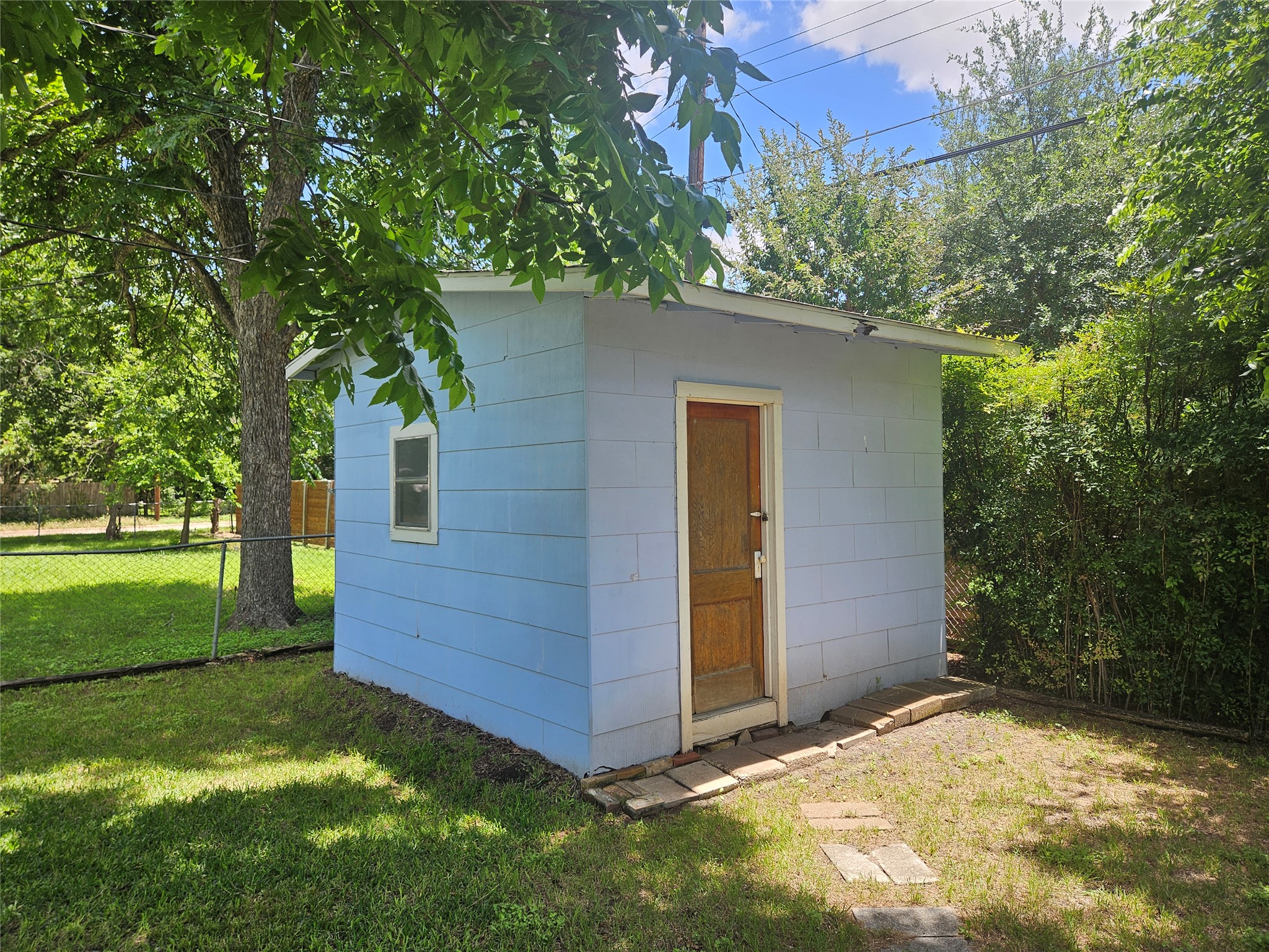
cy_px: 476
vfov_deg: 58.9
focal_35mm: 23
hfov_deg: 73.9
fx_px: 843
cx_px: 634
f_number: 1.8
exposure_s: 1/382
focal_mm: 5.4
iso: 25
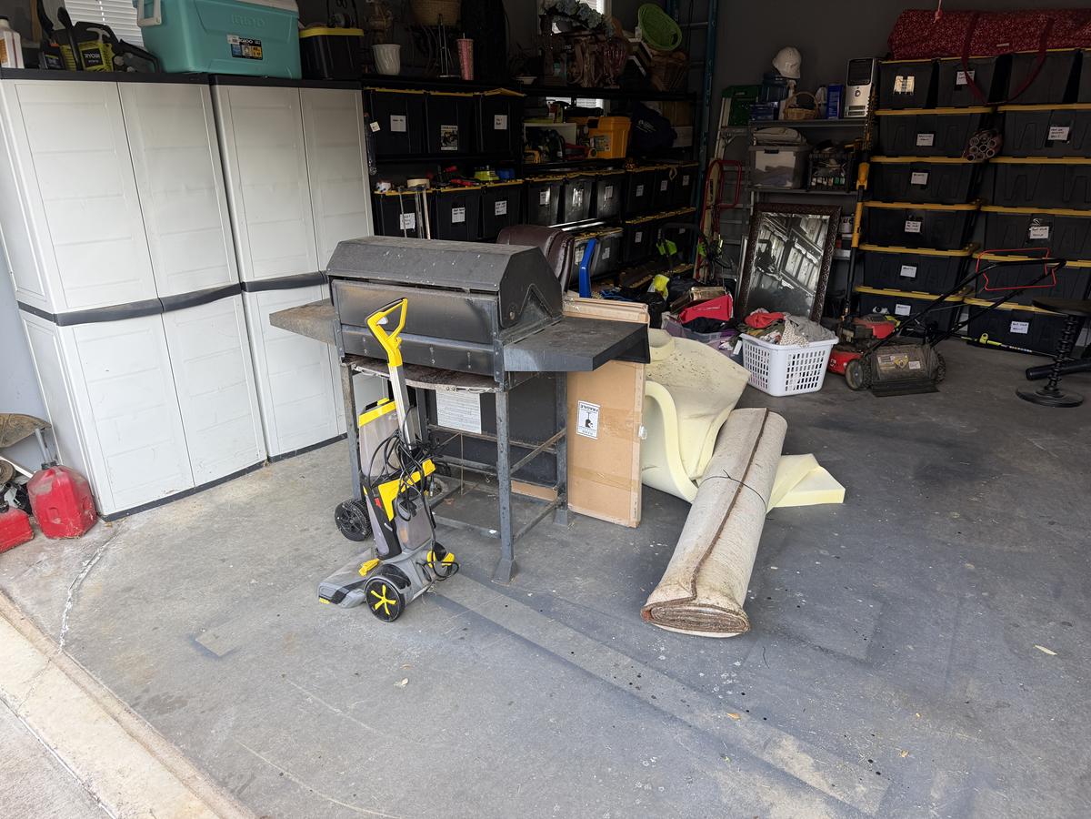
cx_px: 546
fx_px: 756
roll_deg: +1.2
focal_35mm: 24
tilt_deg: -20.1
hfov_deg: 71.6
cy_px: 410
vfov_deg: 56.8
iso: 64
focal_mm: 6.76
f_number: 1.78
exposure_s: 1/134
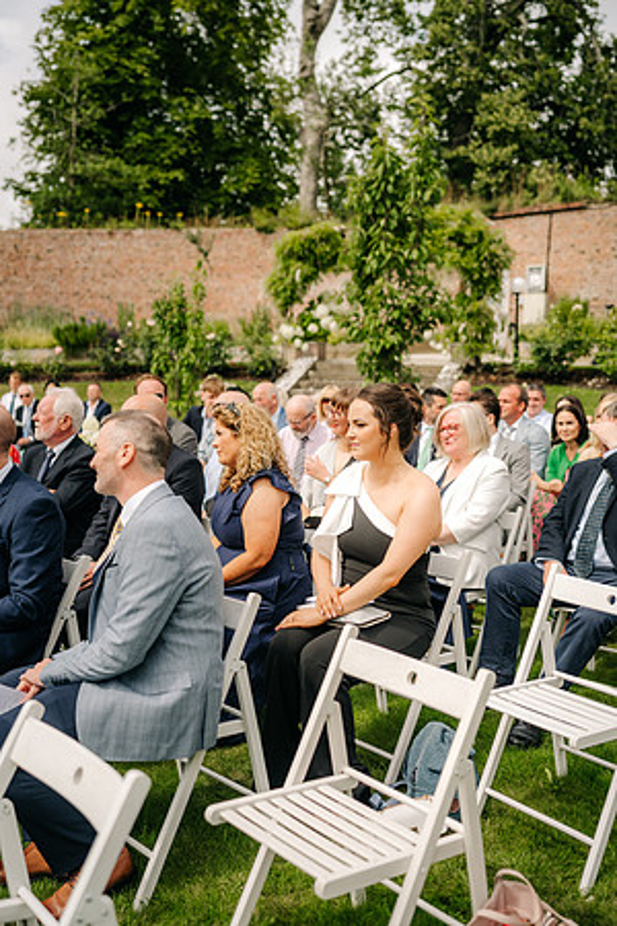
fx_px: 900
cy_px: 463
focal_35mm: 35
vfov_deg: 54.4
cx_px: 308
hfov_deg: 37.9
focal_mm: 35
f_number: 2
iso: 100
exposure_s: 1/3200
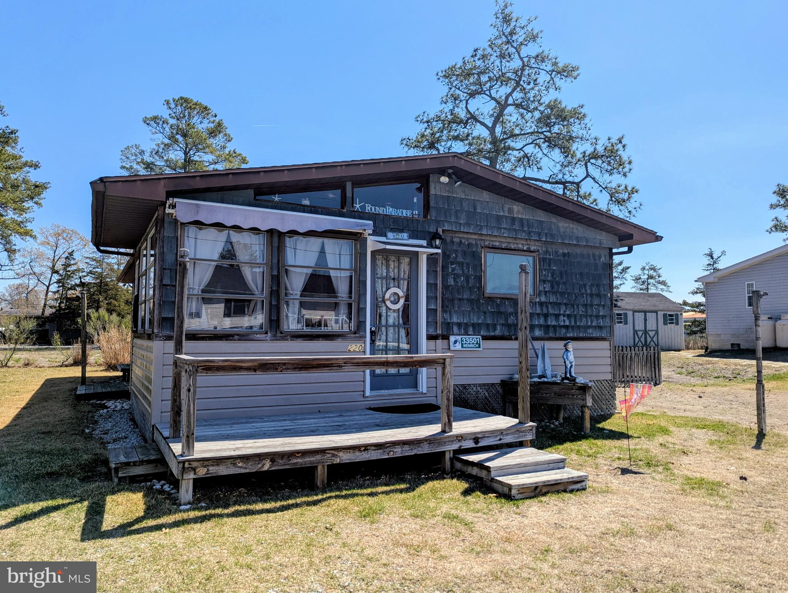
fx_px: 547
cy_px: 296
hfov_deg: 71.5
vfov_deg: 56.9
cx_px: 394
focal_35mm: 24
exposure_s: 1/2513
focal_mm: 6.81
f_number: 1.85
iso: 47
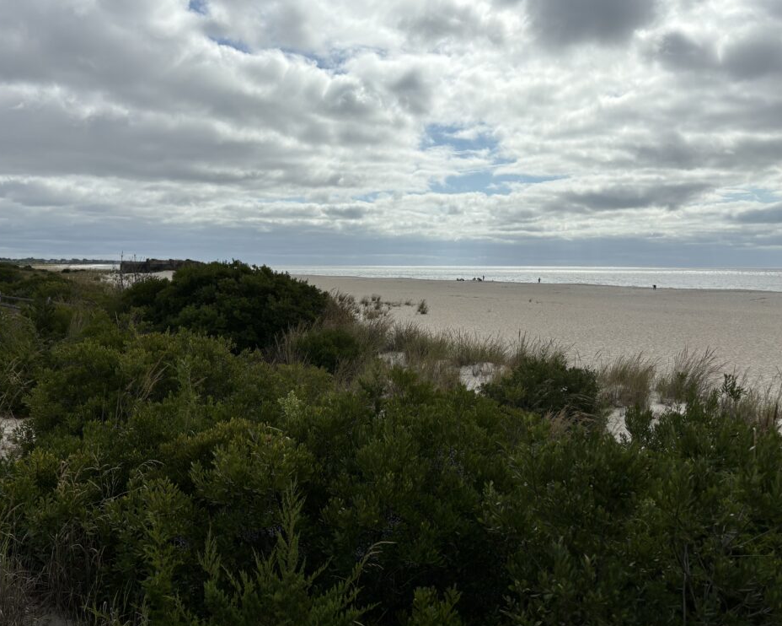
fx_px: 648
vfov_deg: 51.5
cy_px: 310
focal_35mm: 28
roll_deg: -1.0
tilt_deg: -4.7
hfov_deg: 62.2
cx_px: 366
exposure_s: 1/9901
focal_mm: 5.96
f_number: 1.6
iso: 50
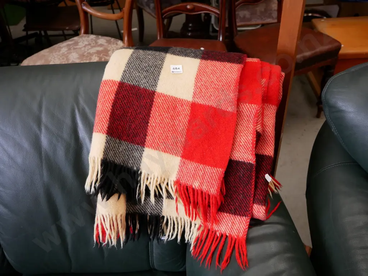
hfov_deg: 54.0
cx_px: 184
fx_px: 361
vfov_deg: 41.8
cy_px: 138
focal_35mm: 34
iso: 1000
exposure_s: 1/60
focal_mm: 17
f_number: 4
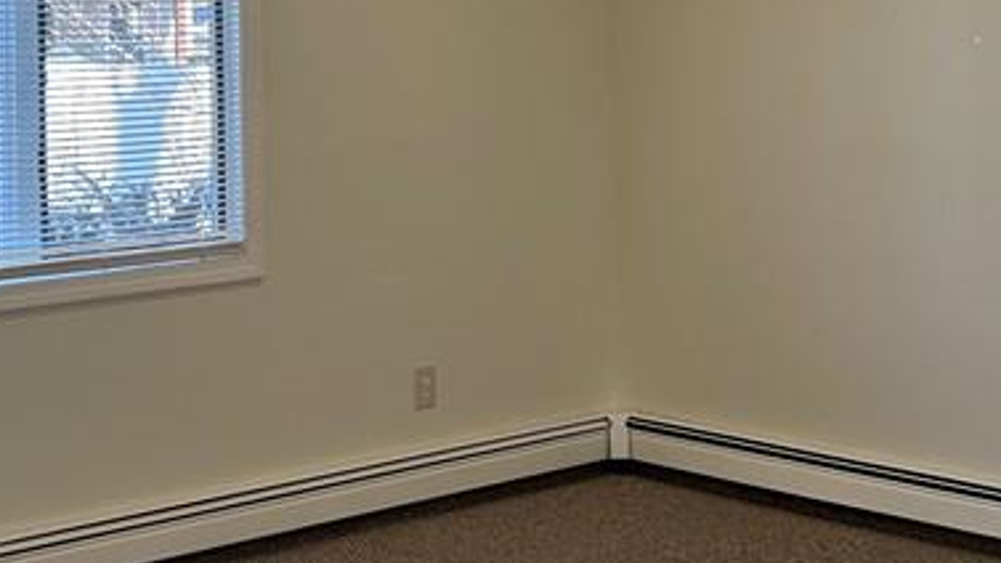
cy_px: -13
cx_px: 494
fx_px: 2044
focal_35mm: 77
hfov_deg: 27.5
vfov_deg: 15.4
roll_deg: +0.7
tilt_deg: +1.4
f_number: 1.5
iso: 50
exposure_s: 1/161
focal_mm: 5.7
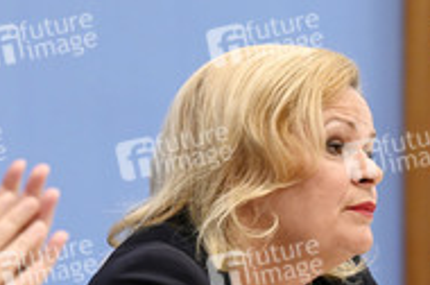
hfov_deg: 6.7
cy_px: 210
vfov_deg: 4.4
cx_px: -22
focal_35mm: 309
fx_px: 3685
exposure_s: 1/640
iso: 4000
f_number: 5
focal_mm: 130
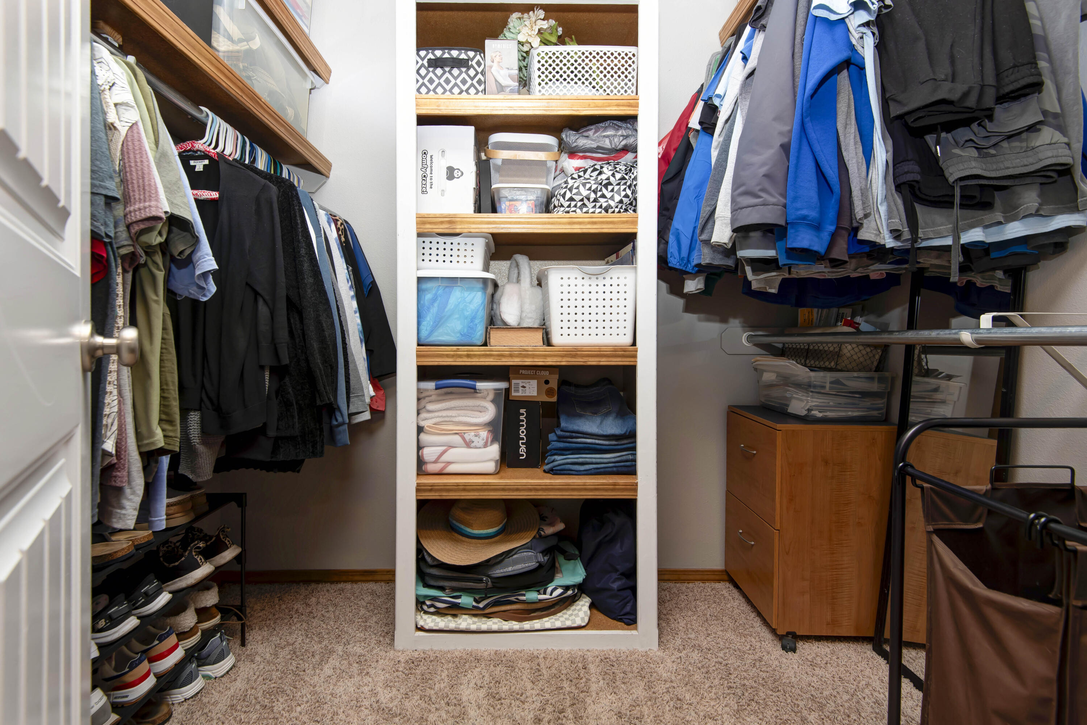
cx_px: 544
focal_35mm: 16
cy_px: 362
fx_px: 483
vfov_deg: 73.8
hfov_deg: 96.7
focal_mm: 16
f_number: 6.7
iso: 200
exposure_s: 1/15
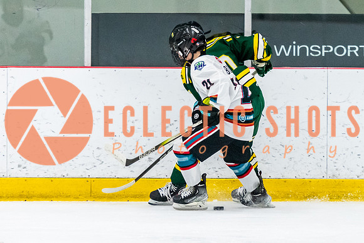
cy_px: 130
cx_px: 229
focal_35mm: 331
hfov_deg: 6.2
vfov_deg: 4.2
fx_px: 3350
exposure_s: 1/800
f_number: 2.8
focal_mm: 150
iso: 4000
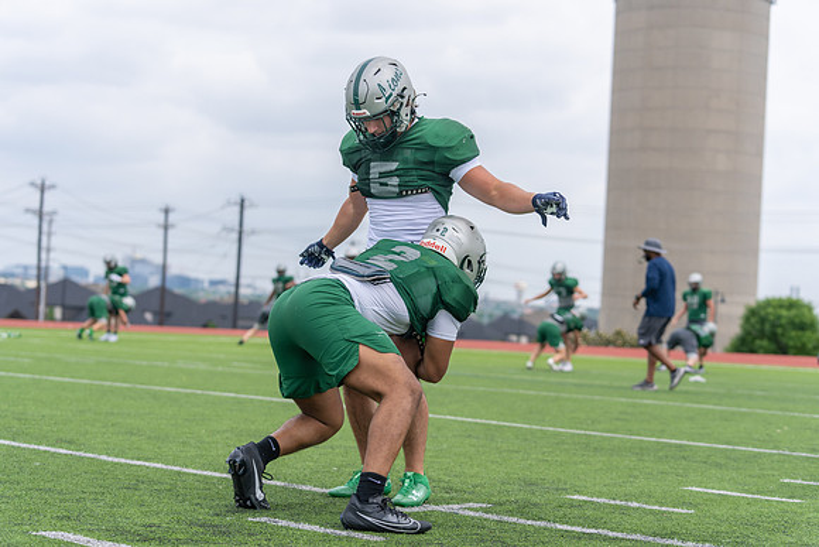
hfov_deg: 27.0
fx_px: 1707
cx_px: 410
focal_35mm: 75
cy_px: 274
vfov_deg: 18.2
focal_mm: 75
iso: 160
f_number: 3.5
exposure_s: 1/1250
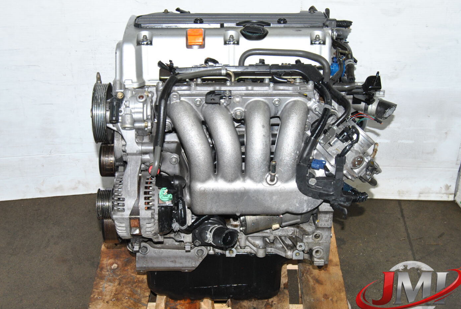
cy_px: 151
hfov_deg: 37.1
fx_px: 687
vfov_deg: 25.3
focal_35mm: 54
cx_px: 215
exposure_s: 1/200
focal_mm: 31
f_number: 7.1
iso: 400
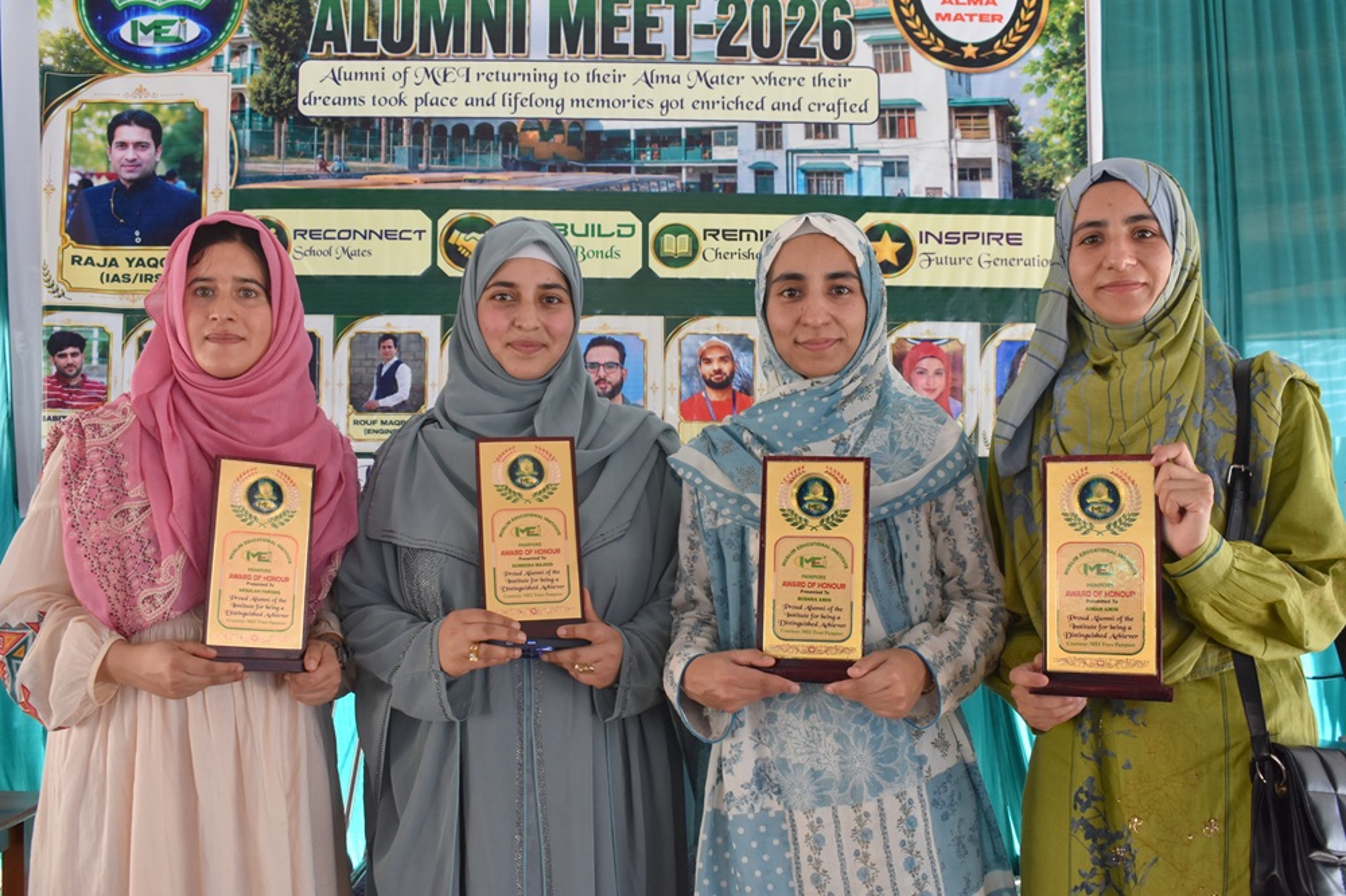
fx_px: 1345
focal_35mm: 36
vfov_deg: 36.8
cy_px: 448
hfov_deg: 53.1
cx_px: 673
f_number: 5.6
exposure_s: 1/125
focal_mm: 24
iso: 800
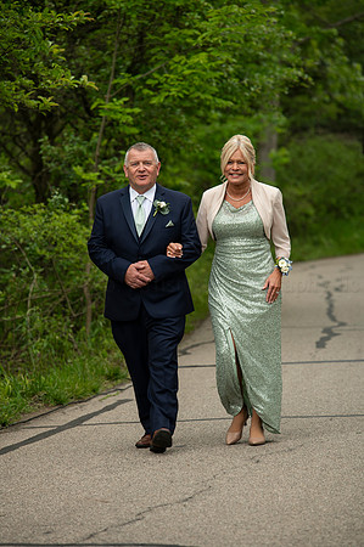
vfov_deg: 10.3
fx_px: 3040
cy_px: 274
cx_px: 182
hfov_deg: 6.9
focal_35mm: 200
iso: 320
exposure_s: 1/160
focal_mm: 200
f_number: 4.5
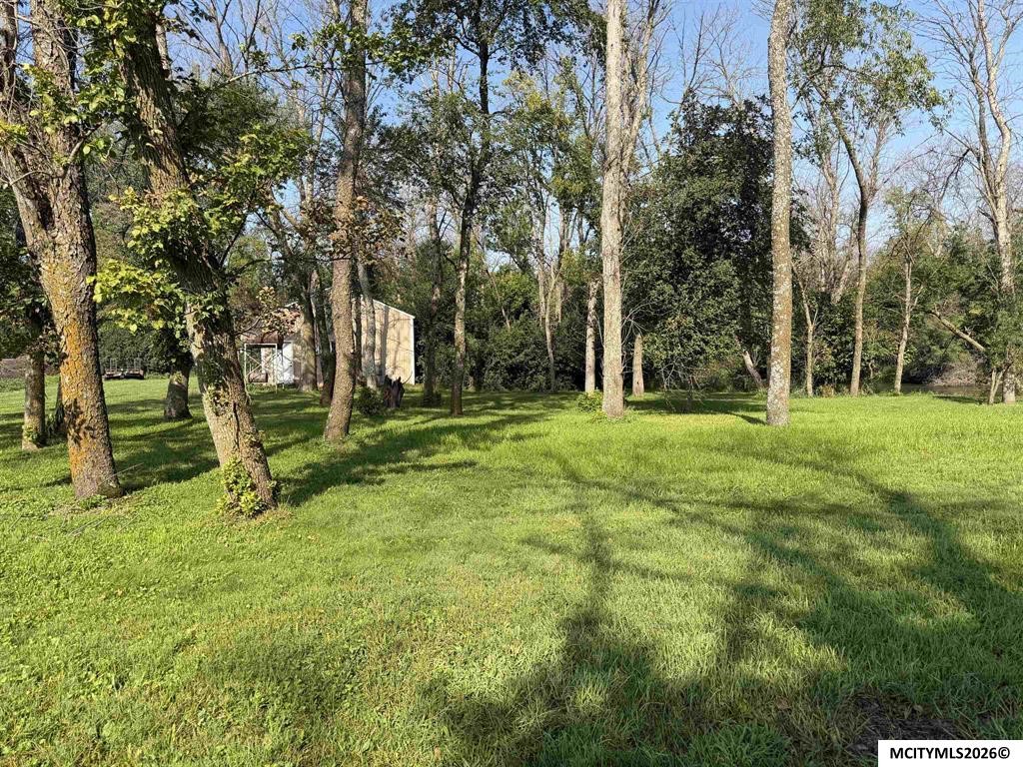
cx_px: 512
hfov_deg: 71.6
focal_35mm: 24
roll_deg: +1.6
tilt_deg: -2.9
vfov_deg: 56.8
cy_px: 384
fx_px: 709
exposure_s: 1/2445
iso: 80
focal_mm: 6.76
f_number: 1.78
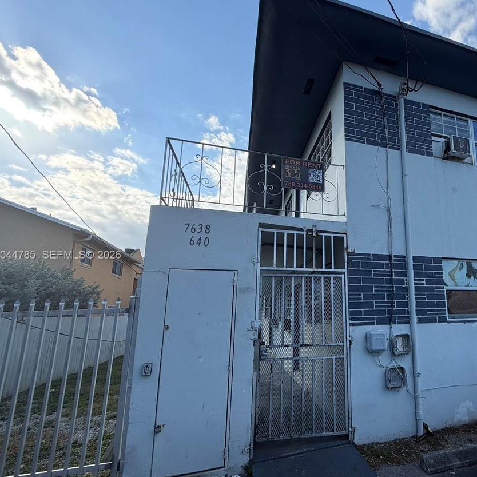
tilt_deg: +14.1
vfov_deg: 77.6
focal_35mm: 19
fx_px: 296
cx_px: 345
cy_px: 256
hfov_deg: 73.4
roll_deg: +2.5
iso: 40
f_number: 2.2
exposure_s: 1/770
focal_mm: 2.22
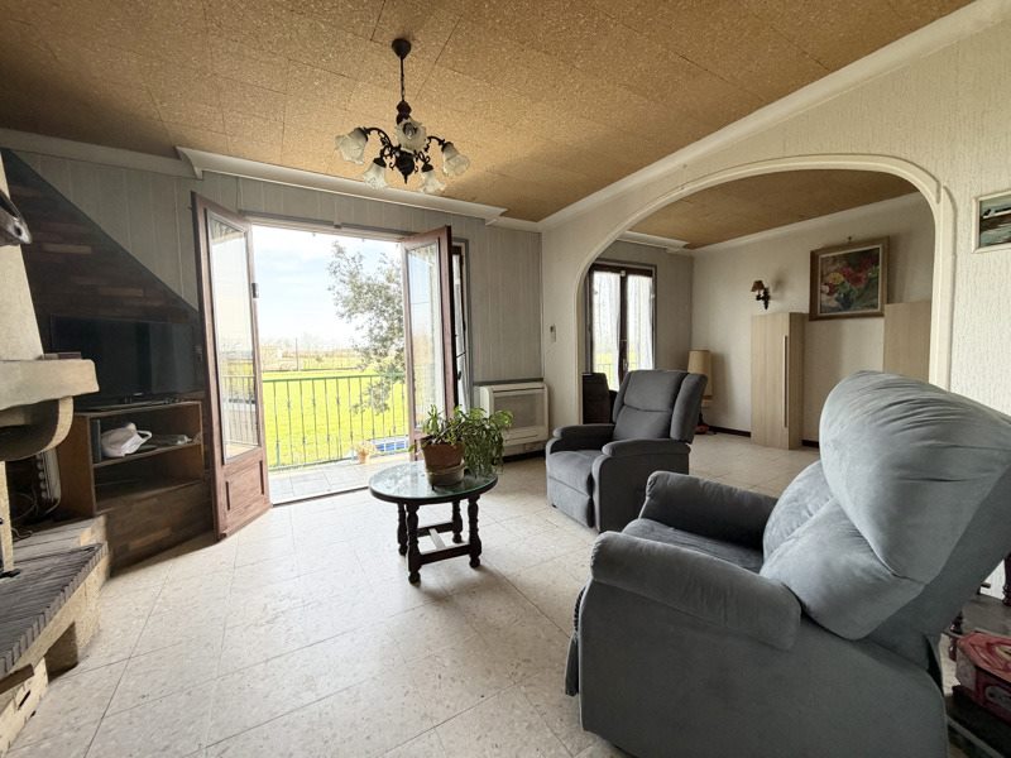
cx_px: 506
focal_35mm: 14
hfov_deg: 102.1
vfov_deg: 85.7
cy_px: 379
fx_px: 409
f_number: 2.2
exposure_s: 1/121
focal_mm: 2.22
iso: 125
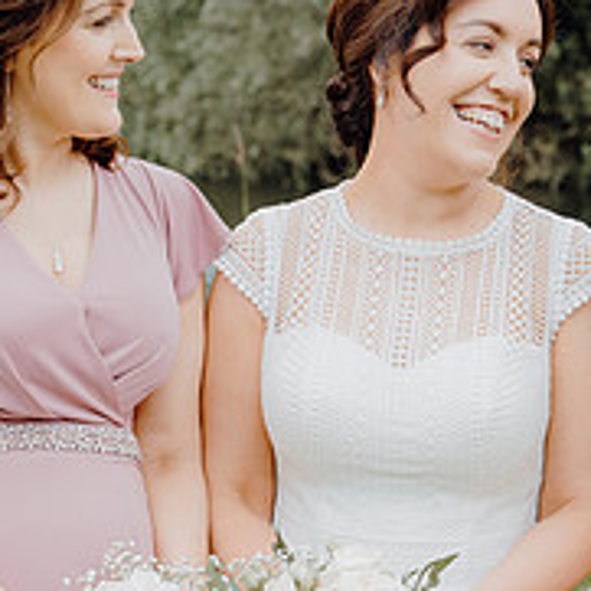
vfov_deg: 11.0
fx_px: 3052
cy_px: 393
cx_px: 398
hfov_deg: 11.0
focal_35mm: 158
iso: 125
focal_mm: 58
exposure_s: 1/200
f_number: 5
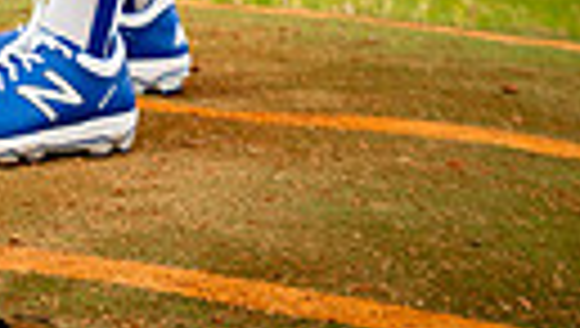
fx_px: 3034
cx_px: -31
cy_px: -566
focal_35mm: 197
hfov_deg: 10.8
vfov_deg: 5.9
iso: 200
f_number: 4
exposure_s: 1/250
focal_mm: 54
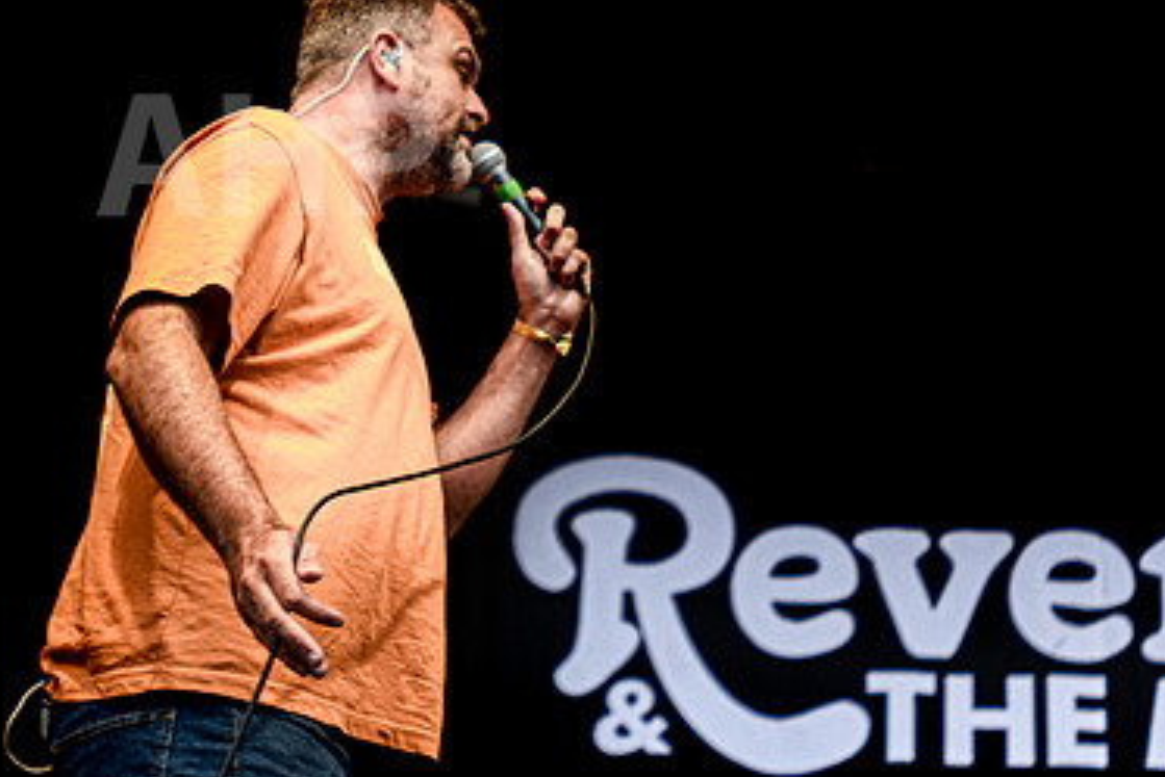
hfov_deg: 21.4
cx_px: 673
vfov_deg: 14.3
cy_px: 137
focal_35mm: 95
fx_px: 3075
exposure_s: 1/500
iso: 1600
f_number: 2.8
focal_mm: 35
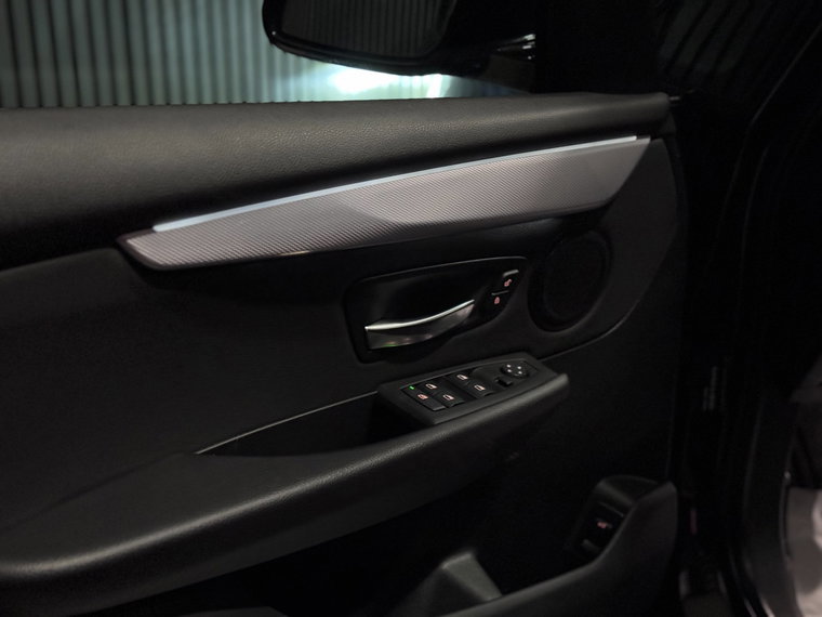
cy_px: 308
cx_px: 411
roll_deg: -0.2
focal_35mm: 48
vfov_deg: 30.3
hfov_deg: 39.7
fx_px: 1140
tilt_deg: -21.9
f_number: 1.78
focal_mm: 6.76
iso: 640
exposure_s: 1/22
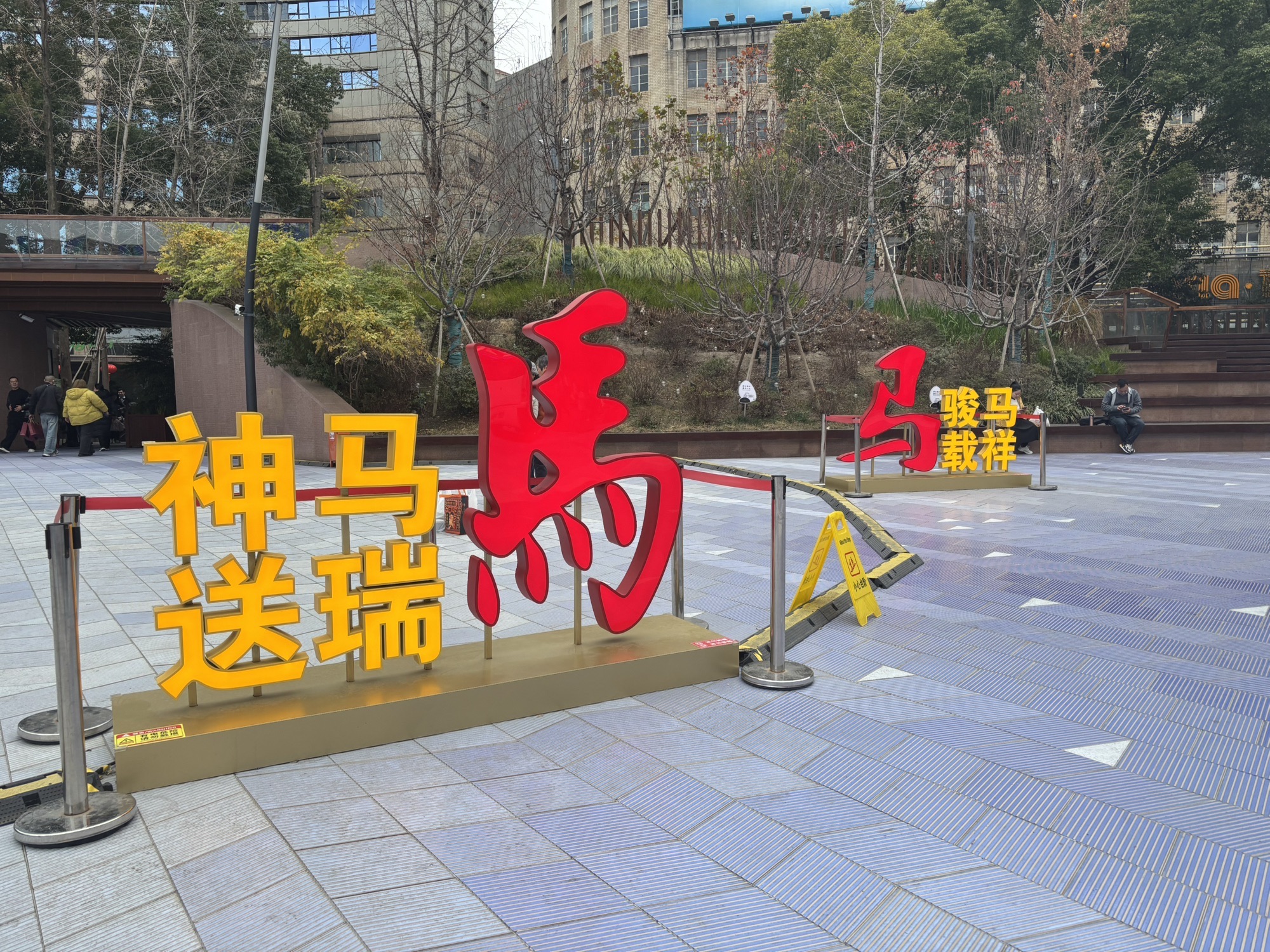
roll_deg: +0.5
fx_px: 954
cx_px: 635
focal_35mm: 26
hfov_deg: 67.3
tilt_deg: -4.8
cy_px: 476
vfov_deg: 53.1
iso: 50
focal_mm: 5.96
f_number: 1.6
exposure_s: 1/1016
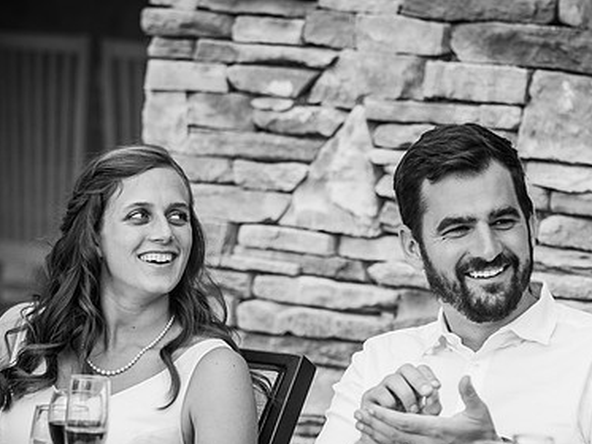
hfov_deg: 7.4
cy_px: 304
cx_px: 344
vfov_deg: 5.5
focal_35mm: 269
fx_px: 4602
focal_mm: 120
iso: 400
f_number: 3.2
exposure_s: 1/250
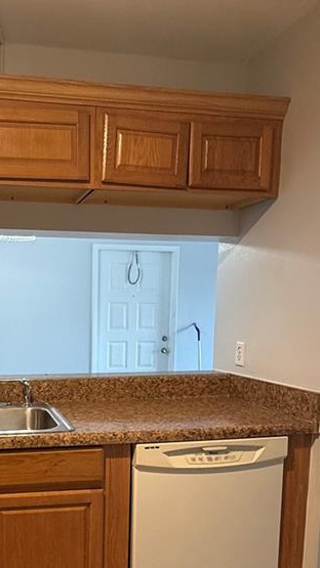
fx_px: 498
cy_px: 368
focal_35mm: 33
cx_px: 47
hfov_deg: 34.1
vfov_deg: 58.4
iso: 320
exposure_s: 1/120
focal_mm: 2.22
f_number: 2.2
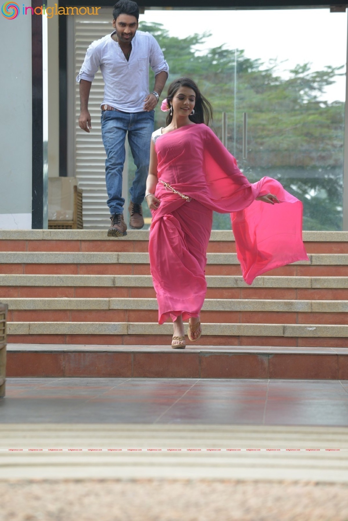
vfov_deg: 12.8
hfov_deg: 8.6
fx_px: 2318
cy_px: 260
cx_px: 174
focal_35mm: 160
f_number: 6.3
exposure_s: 1/640
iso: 1000
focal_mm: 160
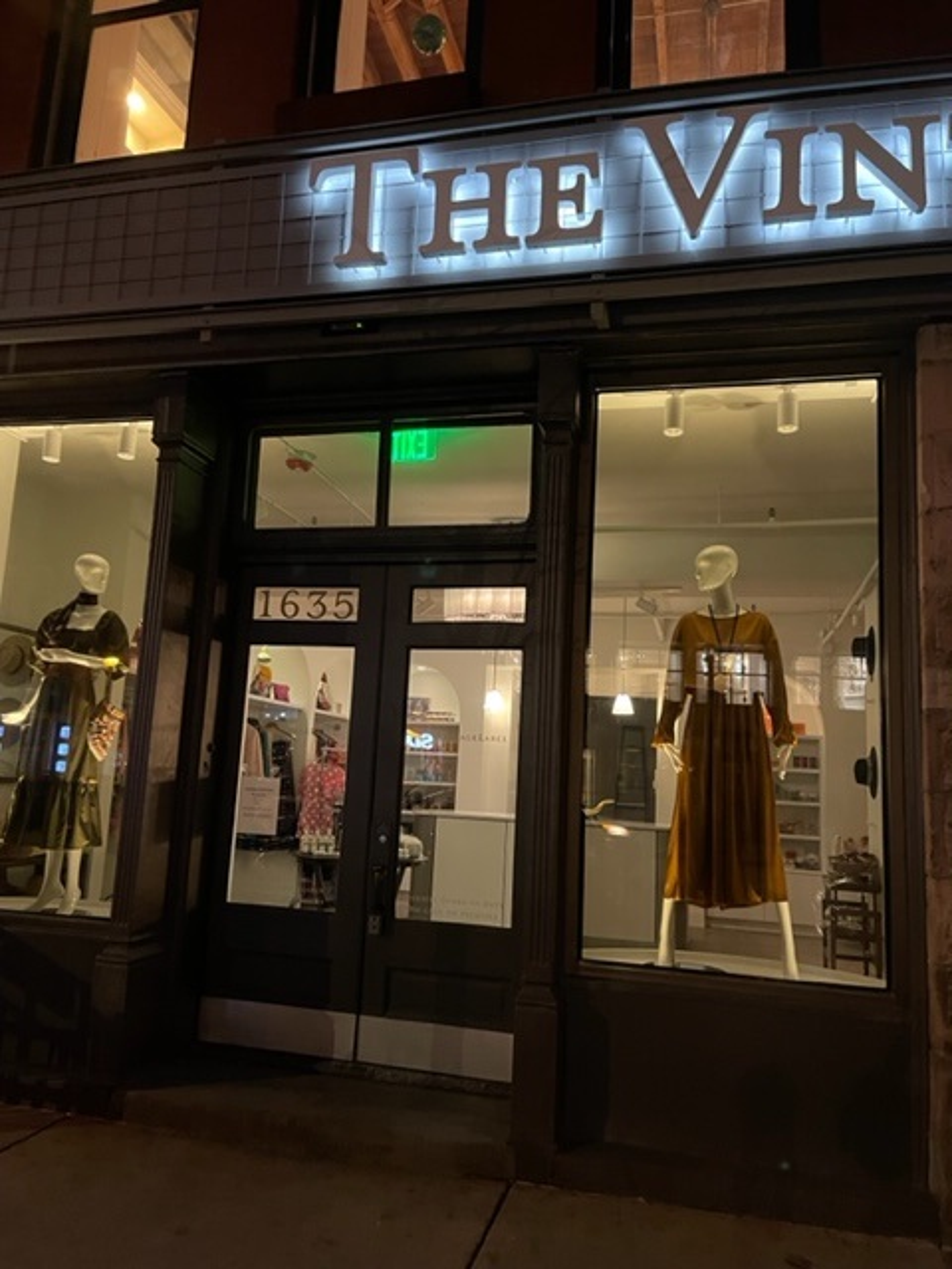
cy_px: 634
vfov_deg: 67.3
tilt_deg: +9.3
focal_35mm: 26
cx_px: 476
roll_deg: -3.1
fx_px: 953
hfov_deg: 53.1
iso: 640
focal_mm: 5.1
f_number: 1.6
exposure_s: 1/27
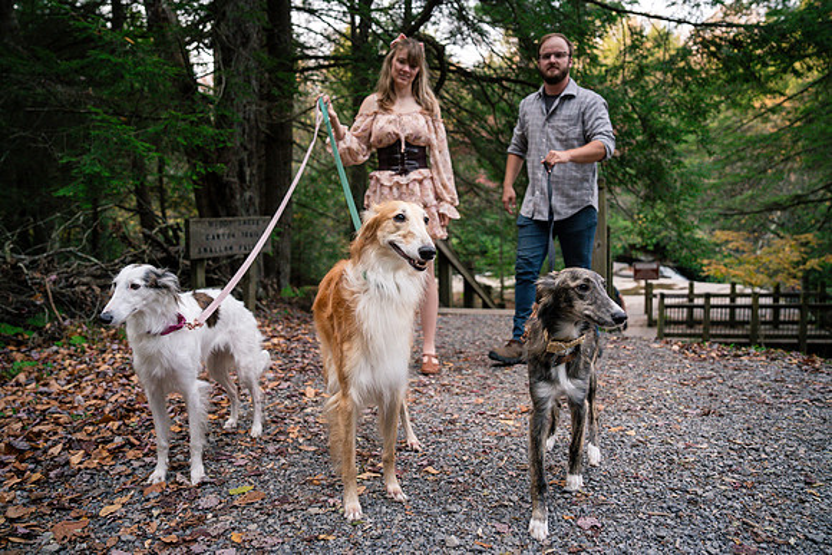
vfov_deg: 53.2
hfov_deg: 73.7
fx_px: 555
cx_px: 416
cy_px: 278
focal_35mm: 24
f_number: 2.8
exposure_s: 1/1250
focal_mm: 24
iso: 2000
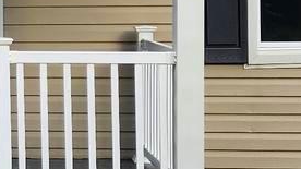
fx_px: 1484
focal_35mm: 186
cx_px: -278
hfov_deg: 10.7
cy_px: 2
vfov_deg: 6.5
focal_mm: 6.4
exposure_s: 1/415
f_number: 1.8
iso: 12
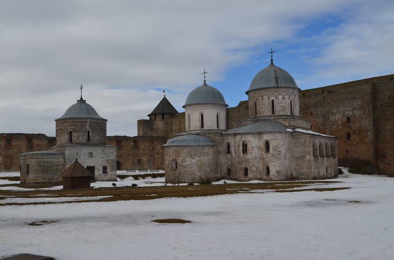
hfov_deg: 46.5
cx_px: 197
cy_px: 130
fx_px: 458
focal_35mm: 42
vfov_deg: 31.7
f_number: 11
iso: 200
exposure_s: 1/400
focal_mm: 28
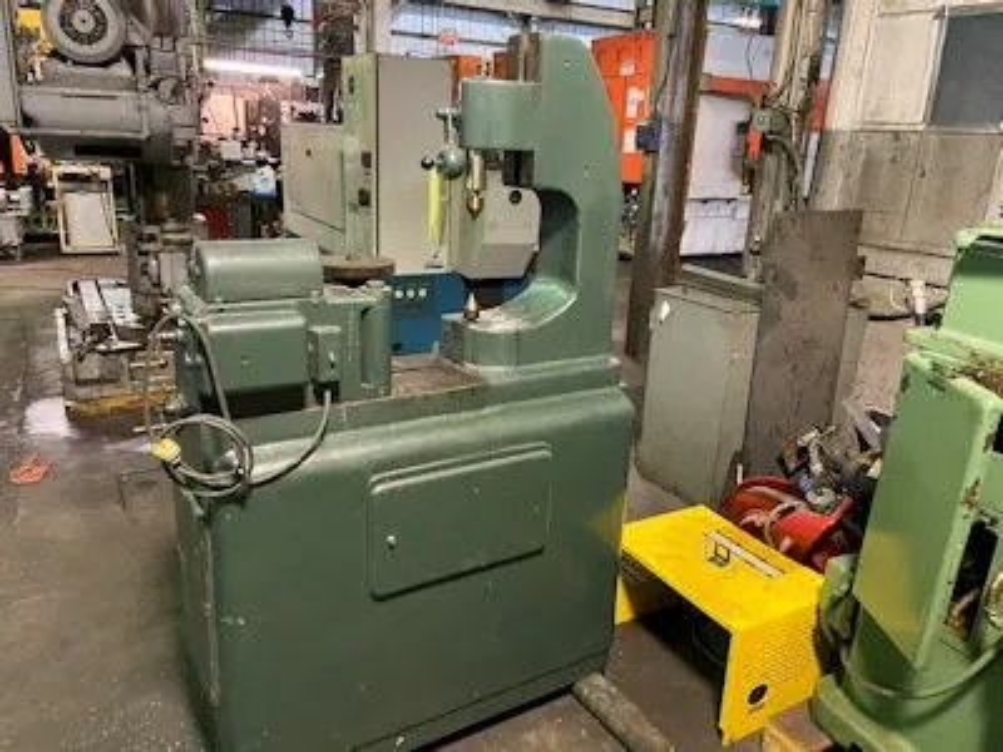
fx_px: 753
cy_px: 376
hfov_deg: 67.3
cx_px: 502
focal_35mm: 26
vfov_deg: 53.1
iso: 640
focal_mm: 4.25
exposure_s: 1/30
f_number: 1.8
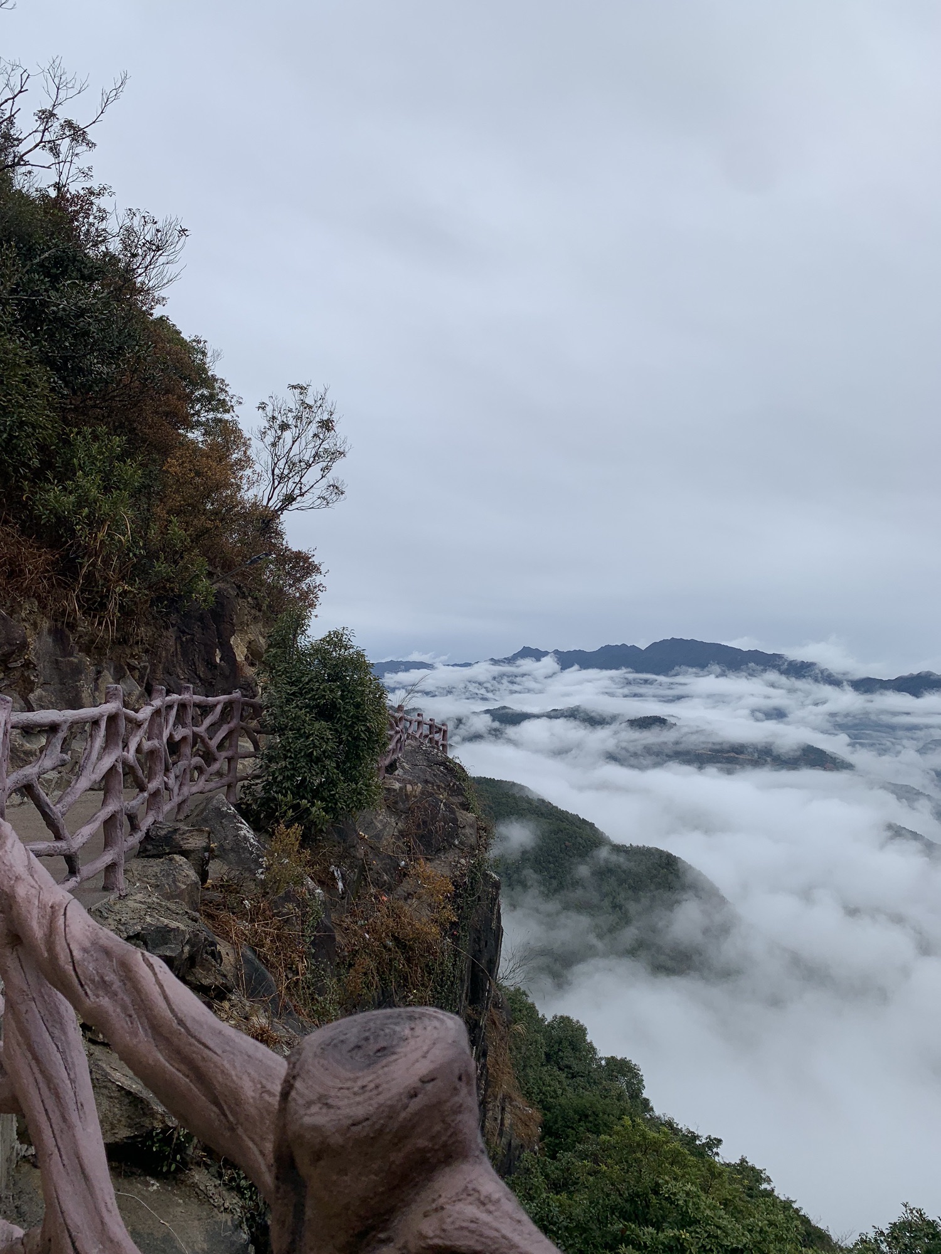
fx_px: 942
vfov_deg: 67.3
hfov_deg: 53.1
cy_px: 627
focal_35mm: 26
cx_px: 470
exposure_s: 1/2208
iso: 25
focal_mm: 4.25
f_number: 1.8
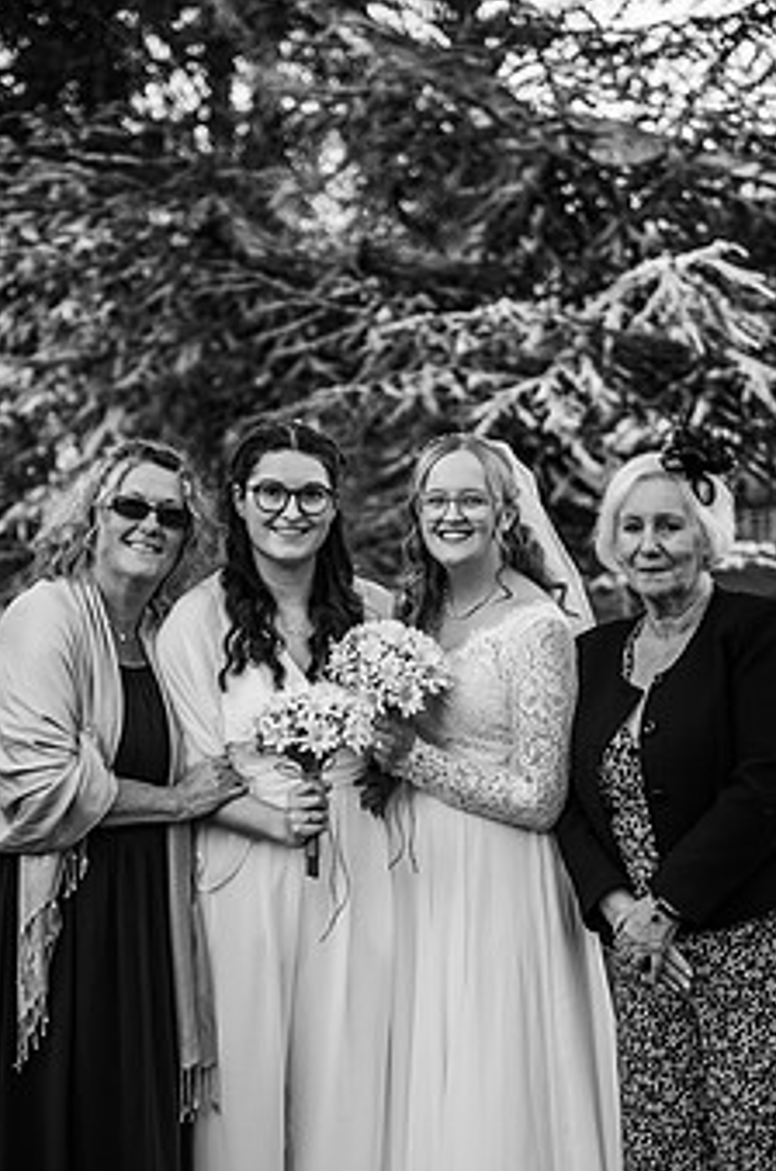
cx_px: 386
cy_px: 766
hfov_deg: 14.8
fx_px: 2987
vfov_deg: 22.1
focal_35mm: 92
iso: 100
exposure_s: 1/400
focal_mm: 69
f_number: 2.8
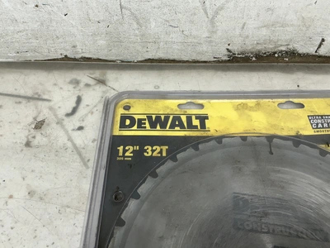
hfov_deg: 63.4
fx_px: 267
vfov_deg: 49.7
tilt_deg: -52.9
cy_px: 124
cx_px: 165
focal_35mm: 28
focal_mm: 3
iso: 64
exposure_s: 1/120
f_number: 1.8
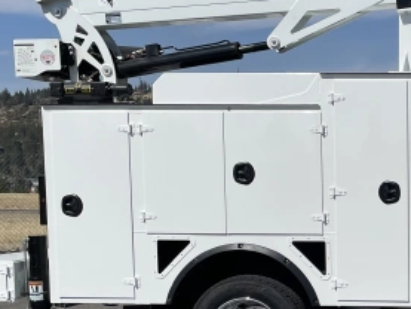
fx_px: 891
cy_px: 269
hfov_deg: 23.8
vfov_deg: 19.4
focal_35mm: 75
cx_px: 488
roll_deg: -0.9
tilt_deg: -5.3
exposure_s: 1/9091
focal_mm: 4.2
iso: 32
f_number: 1.6
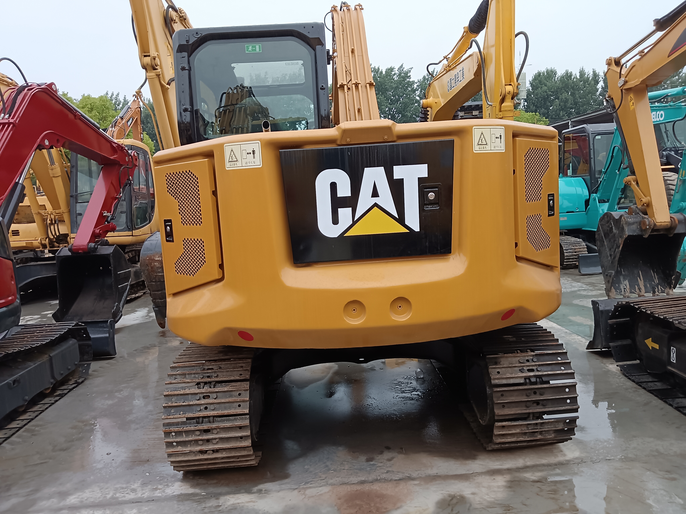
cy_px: 257
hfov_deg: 65.3
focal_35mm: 27
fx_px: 535
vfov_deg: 51.4
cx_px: 343
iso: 1222
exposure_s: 1/900
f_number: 1.8
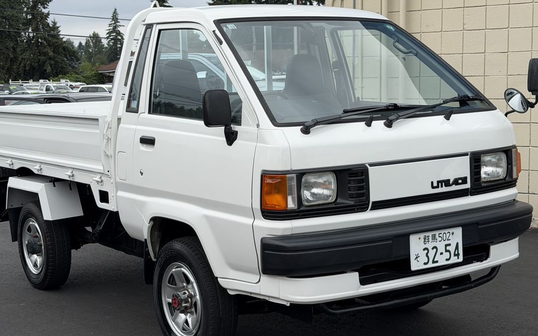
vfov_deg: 21.3
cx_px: 257
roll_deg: +1.3
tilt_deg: -6.4
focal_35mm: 61
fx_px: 894
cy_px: 165
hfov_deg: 33.5
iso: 64
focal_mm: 6.76
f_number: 1.78
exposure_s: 1/1456
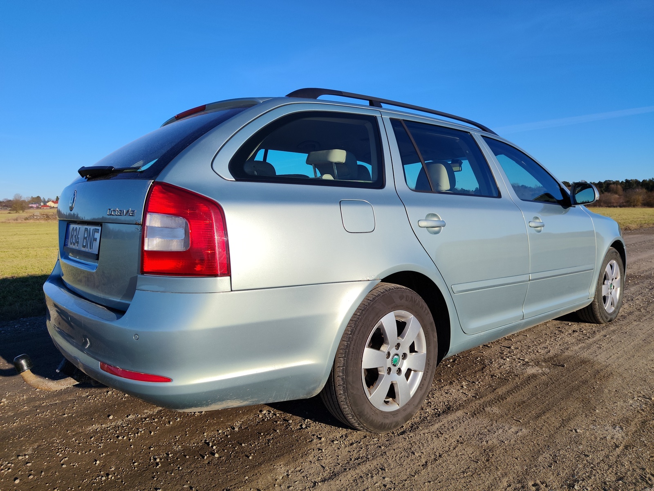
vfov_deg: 56.8
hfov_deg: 71.6
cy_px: 246
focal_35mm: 24
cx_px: 327
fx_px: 453
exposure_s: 1/1553
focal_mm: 5.24
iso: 52
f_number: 1.7
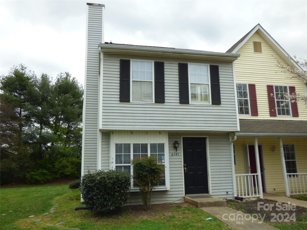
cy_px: 115
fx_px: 266
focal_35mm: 30
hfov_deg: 60.0
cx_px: 154
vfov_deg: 46.8
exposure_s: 1/200
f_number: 3.3
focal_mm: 5.29
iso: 100
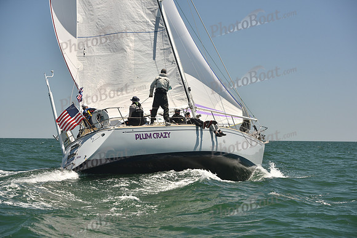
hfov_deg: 28.8
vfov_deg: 19.5
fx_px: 694
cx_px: 178
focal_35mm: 70
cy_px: 119
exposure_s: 1/800
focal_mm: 70
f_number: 5.6
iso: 250
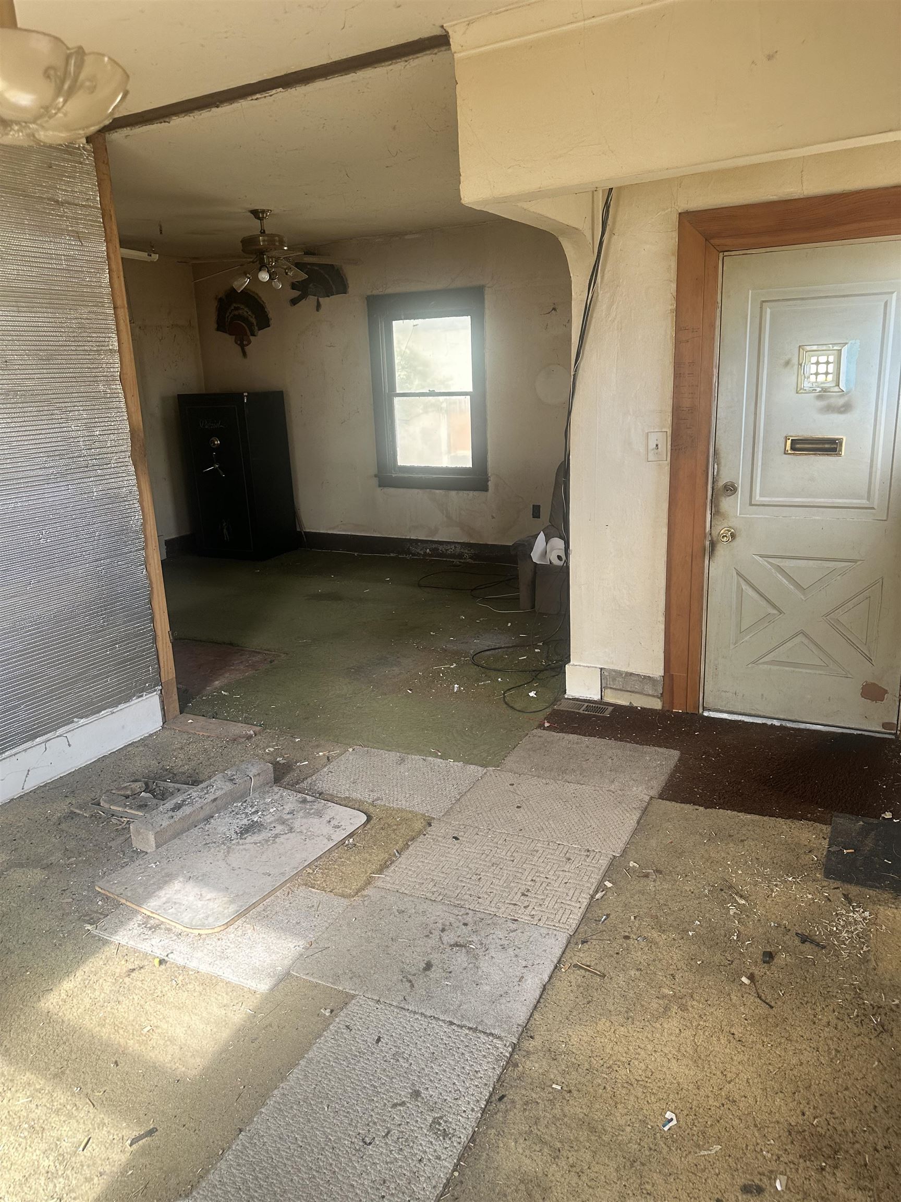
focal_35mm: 24
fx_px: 833
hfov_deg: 56.8
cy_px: 601
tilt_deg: -14.0
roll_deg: +2.4
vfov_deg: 71.6
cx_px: 450
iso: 125
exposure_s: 1/121
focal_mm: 6.86
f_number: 1.78
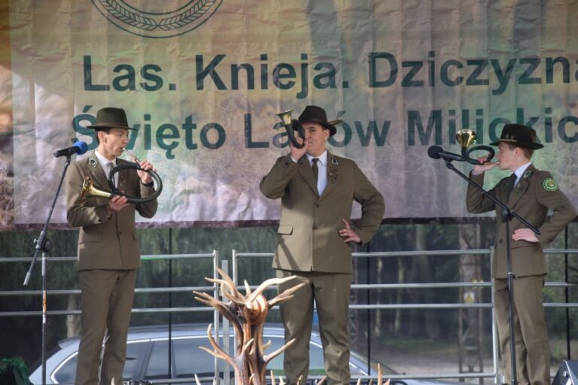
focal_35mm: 158
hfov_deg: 13.0
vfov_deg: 8.7
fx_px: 2529
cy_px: 192
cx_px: 289
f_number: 6.3
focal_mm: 105
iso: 400
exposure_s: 1/160
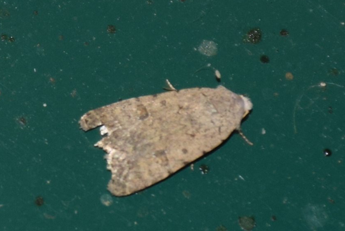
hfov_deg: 8.6
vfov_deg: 5.8
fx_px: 2292
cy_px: 127
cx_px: 174
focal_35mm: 239
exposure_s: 1/60
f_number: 5.6
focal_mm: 140
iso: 320
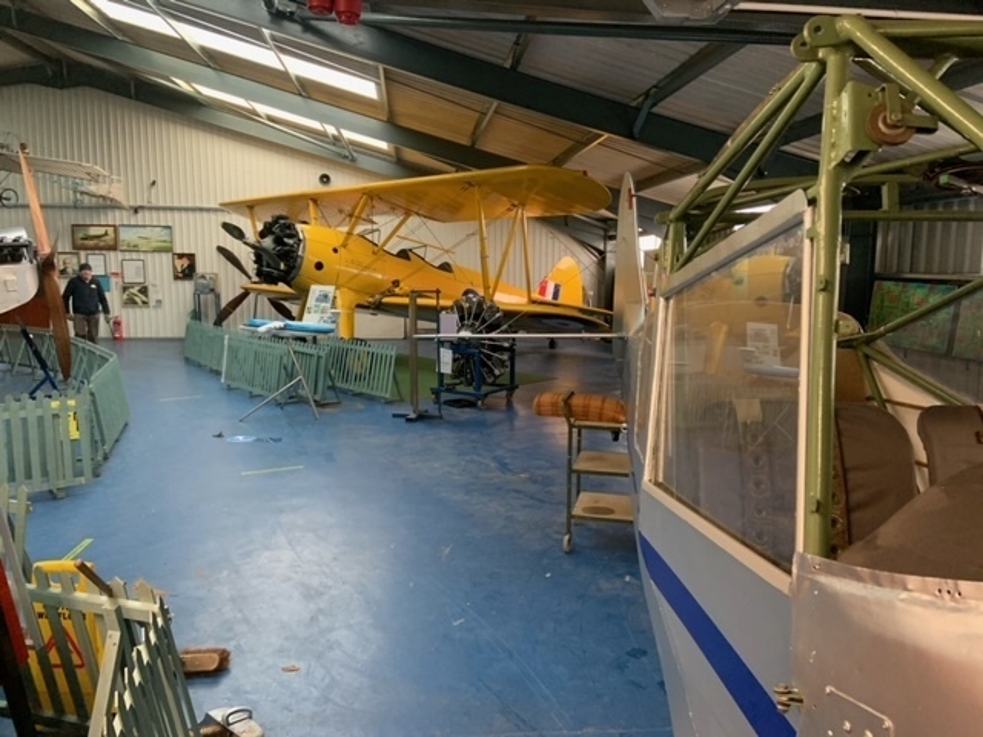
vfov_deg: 53.1
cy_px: 368
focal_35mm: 26
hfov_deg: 67.3
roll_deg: +0.0
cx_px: 492
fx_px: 738
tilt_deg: -6.8
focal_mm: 4.25
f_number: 1.8
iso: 320
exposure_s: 1/50
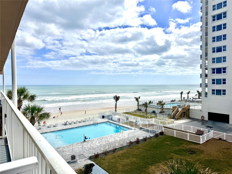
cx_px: 116
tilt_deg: -0.6
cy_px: 87
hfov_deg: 71.6
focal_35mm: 24
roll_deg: -0.1
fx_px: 161
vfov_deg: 56.8
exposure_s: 1/14286
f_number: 1.78
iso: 80
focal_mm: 6.76
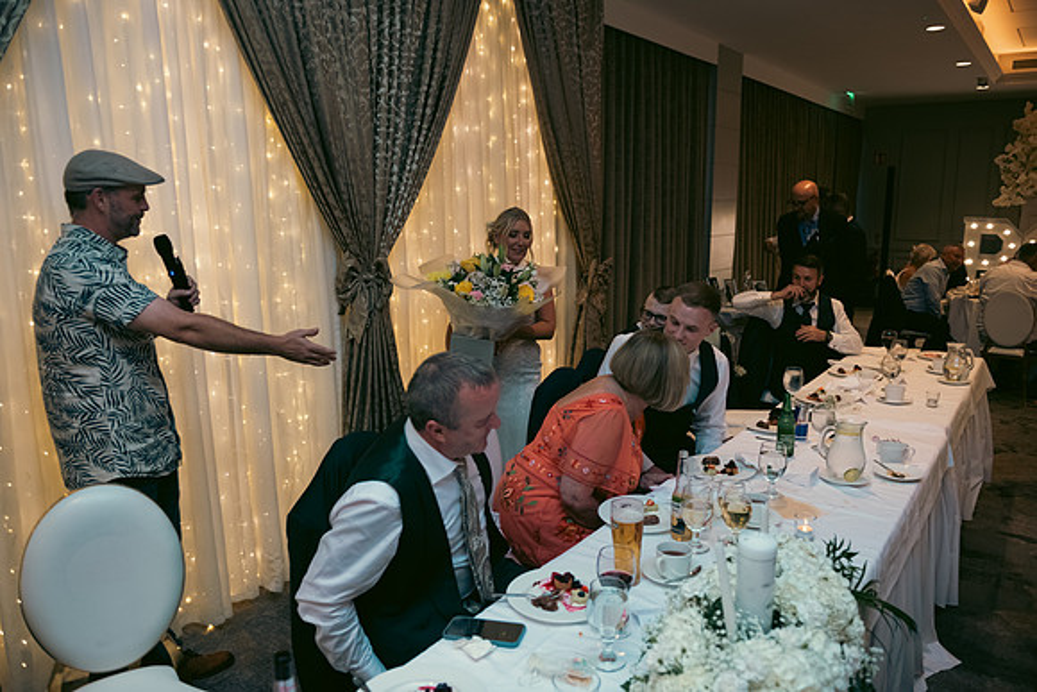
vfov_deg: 48.0
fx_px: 778
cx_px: 518
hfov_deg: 67.4
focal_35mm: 27
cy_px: 346
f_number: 3.5
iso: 800
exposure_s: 1/160
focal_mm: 27
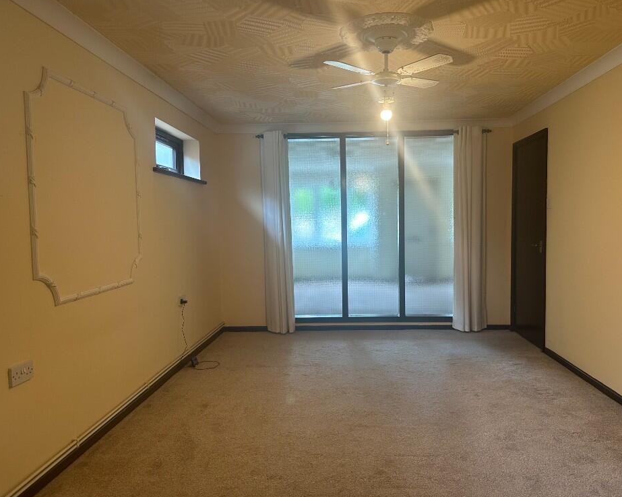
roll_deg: +1.2
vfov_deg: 54.9
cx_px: 342
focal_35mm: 26
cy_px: 253
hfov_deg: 65.9
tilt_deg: -4.2
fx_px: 479
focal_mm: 6.86
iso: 160
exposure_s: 1/50
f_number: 1.78
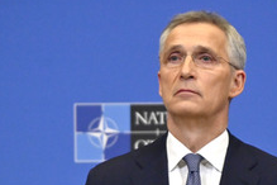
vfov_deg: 2.1
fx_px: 5063
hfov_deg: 3.1
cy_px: 175
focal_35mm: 658
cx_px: 112
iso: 3200
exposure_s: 1/400
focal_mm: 320
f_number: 6.3
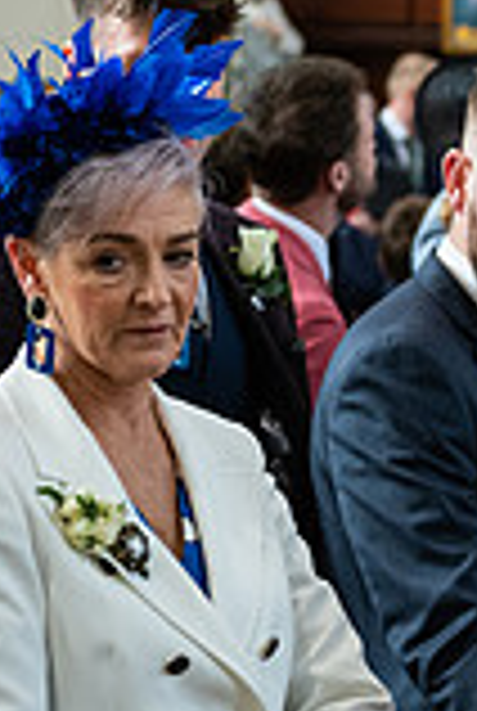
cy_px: 358
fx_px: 4056
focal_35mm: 205
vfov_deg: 10.0
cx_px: 909
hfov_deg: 6.6
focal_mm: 56
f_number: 3.5
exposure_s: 1/160
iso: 800
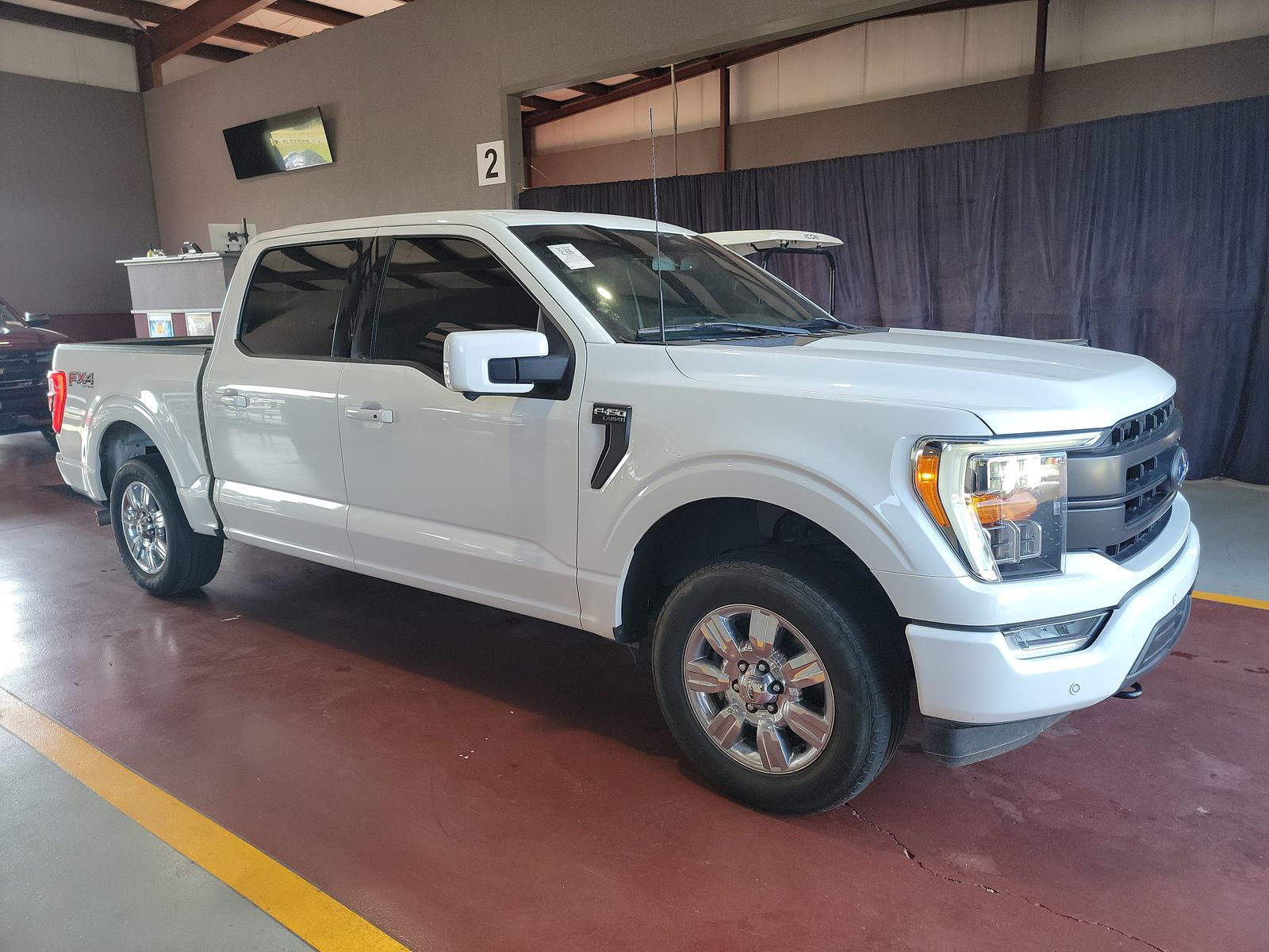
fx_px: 880
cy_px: 476
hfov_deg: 71.6
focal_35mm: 24
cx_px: 634
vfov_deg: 56.8
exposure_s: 1/59
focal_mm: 6.7
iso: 110
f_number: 1.8
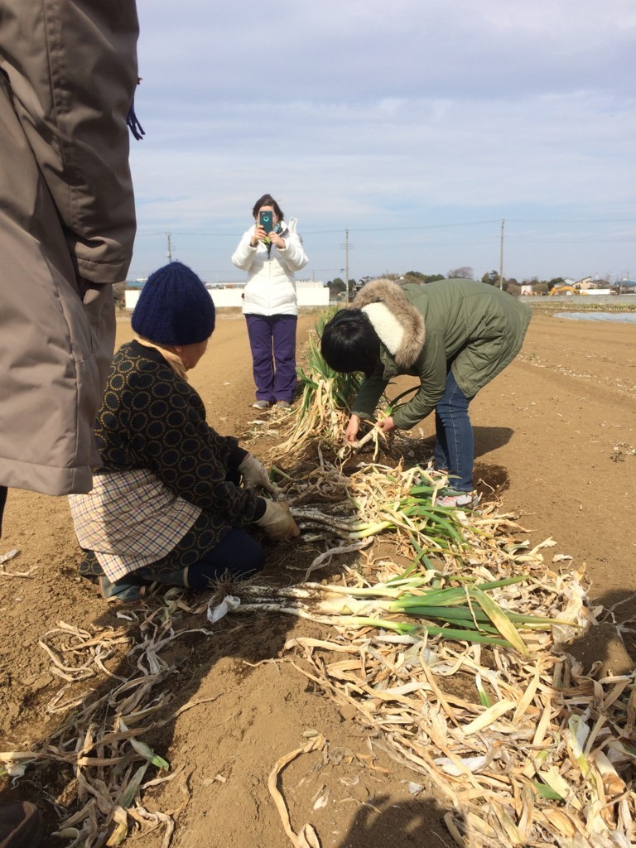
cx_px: 318
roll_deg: +3.0
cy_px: 424
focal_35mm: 29
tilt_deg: -10.4
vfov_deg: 61.7
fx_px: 710
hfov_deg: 48.2
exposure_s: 1/2160
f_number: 2.2
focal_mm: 4.15
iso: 32
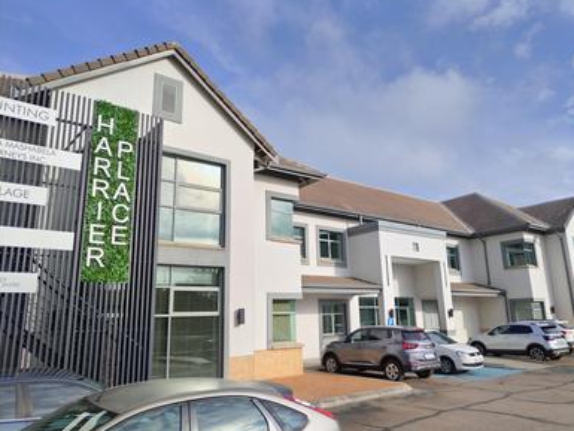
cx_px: 295
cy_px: 215
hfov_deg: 65.3
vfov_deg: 51.4
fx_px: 448
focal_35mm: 27
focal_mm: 4.7
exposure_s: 1/1485
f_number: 1.8
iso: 100
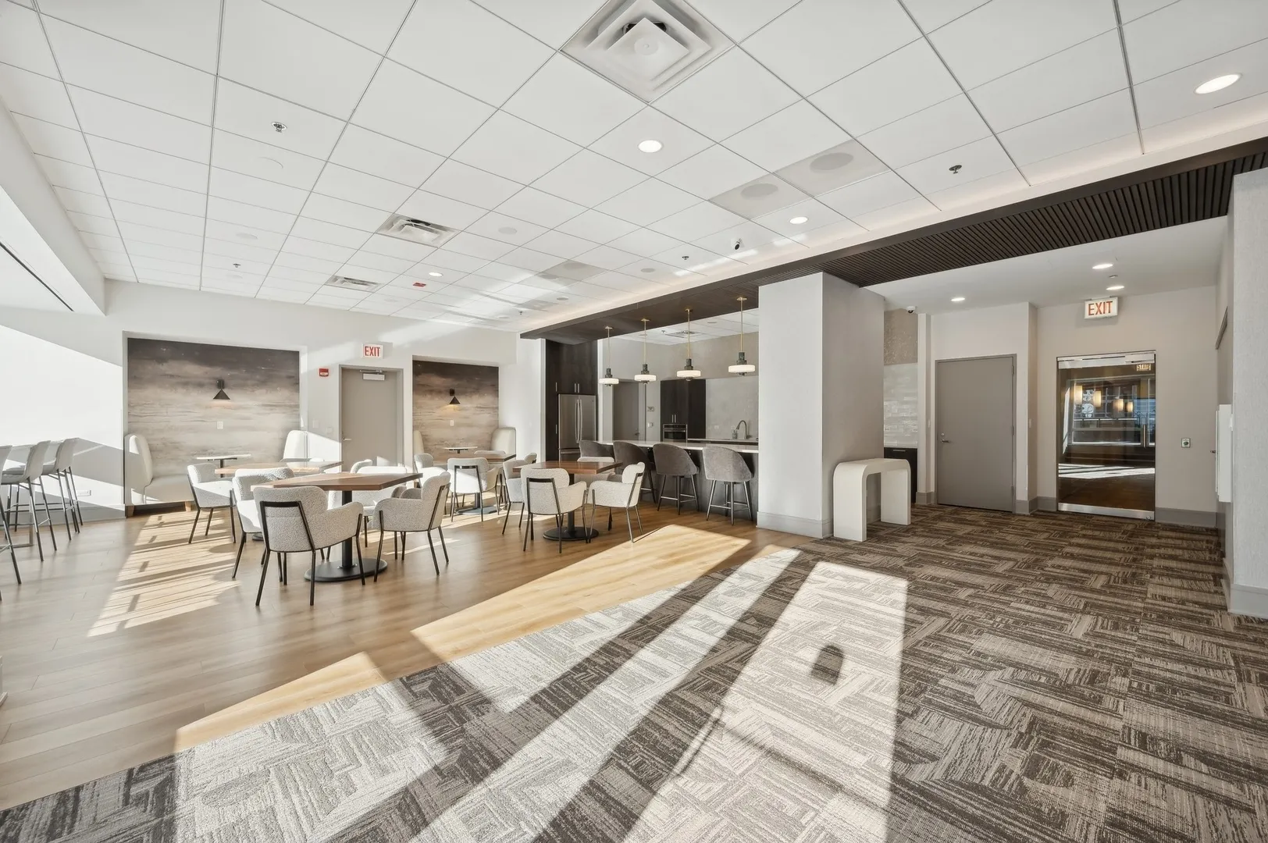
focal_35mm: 14
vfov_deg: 81.1
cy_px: 422
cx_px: 634
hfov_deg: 104.3
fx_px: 493
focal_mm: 14
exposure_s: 1/13
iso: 100
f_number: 10
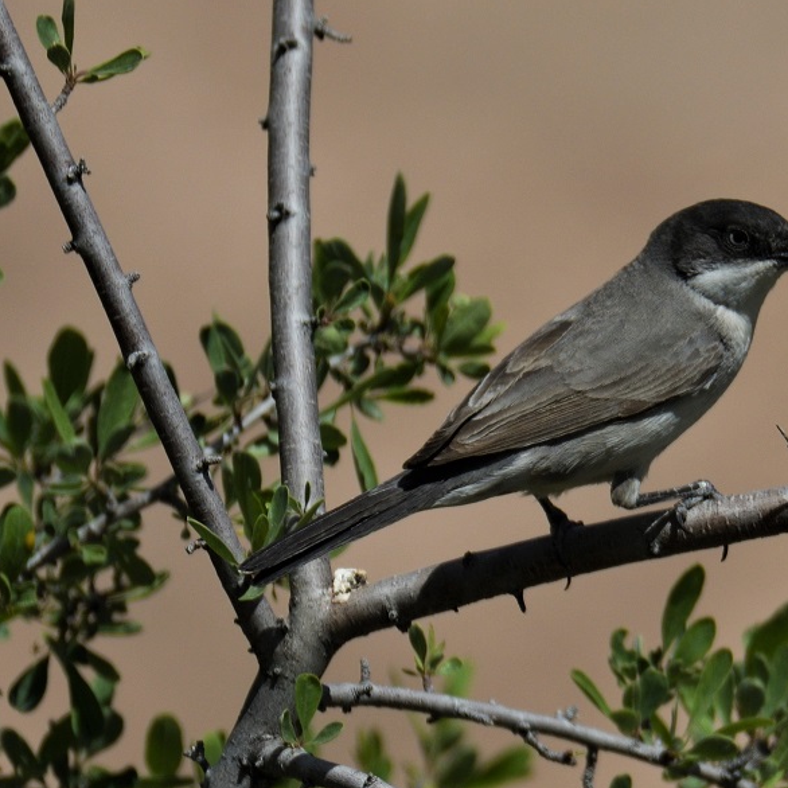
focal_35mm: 1371
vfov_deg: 1.3
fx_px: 35310
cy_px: 350
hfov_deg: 1.3
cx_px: 679
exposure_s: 1/2500
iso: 250
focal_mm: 600
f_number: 6.3
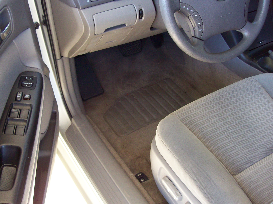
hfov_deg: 43.8
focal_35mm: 43
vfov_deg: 33.6
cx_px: 119
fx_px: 339
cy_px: 109
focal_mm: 6
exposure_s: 1/71.5
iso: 200
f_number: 2.7
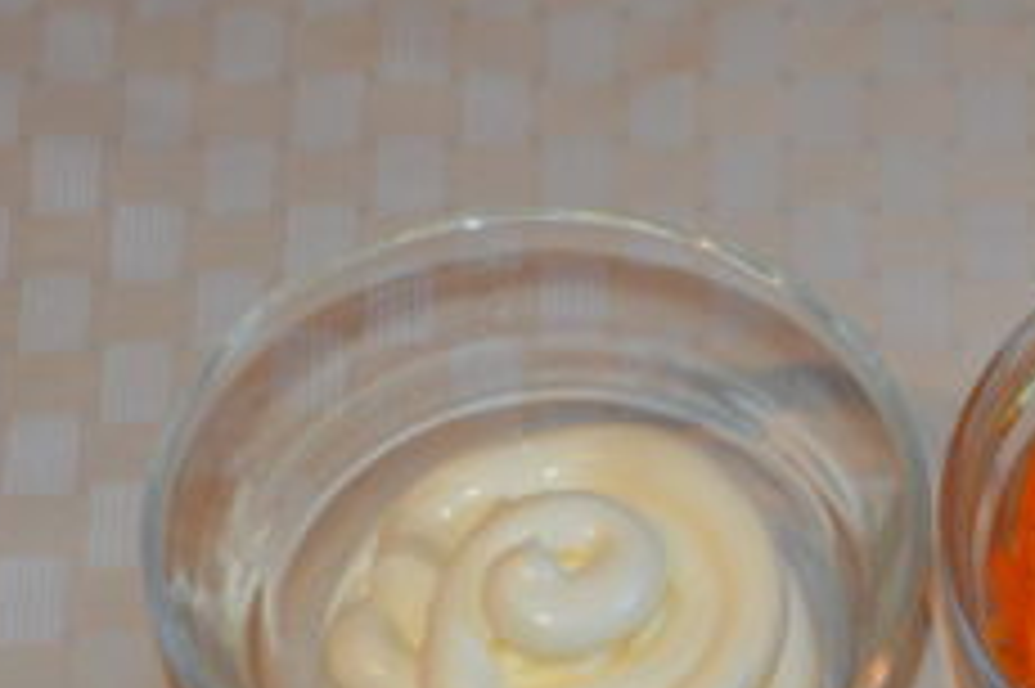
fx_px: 3706
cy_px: 1156
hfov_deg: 15.1
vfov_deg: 10.1
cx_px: 1395
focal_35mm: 129
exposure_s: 1/60
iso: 500
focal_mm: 22
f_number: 3.8
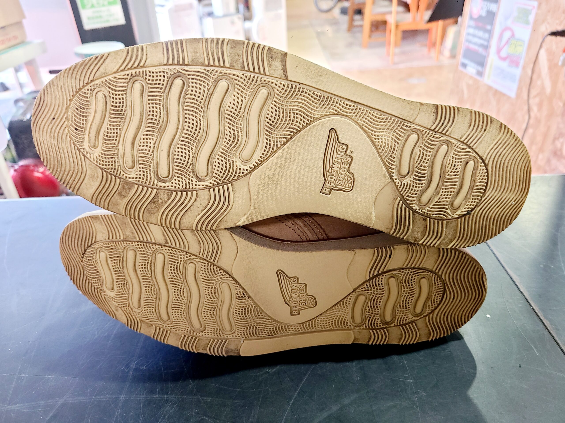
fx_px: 424
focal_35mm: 26
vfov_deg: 53.1
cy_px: 212
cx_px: 282
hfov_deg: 67.3
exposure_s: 1/50
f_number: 1.8
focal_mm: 5.4
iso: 250
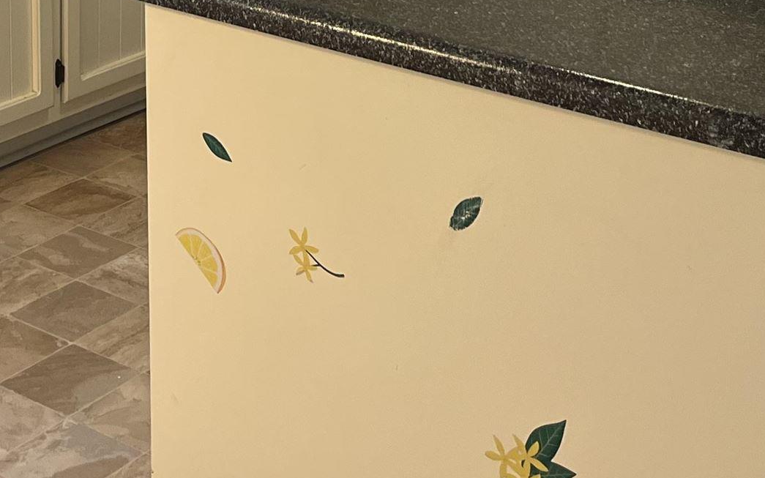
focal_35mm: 81
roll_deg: +0.1
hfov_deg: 25.5
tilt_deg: -4.1
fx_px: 1689
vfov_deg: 14.4
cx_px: 387
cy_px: -360
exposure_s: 1/120
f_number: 1.6
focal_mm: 5.1
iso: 125
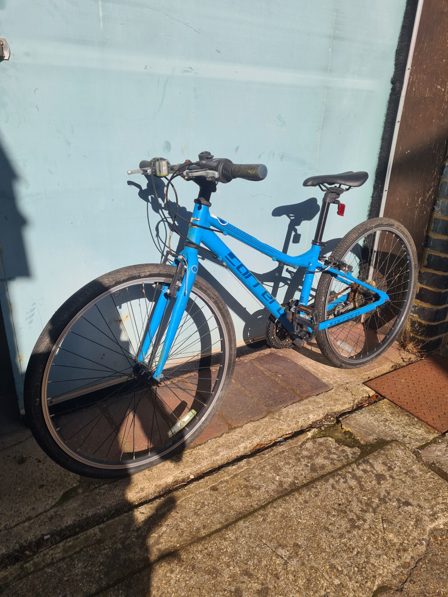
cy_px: 298
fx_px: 449
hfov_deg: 53.1
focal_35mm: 26
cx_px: 224
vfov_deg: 67.3
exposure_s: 1/2936
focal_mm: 5.4
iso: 50
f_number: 1.8
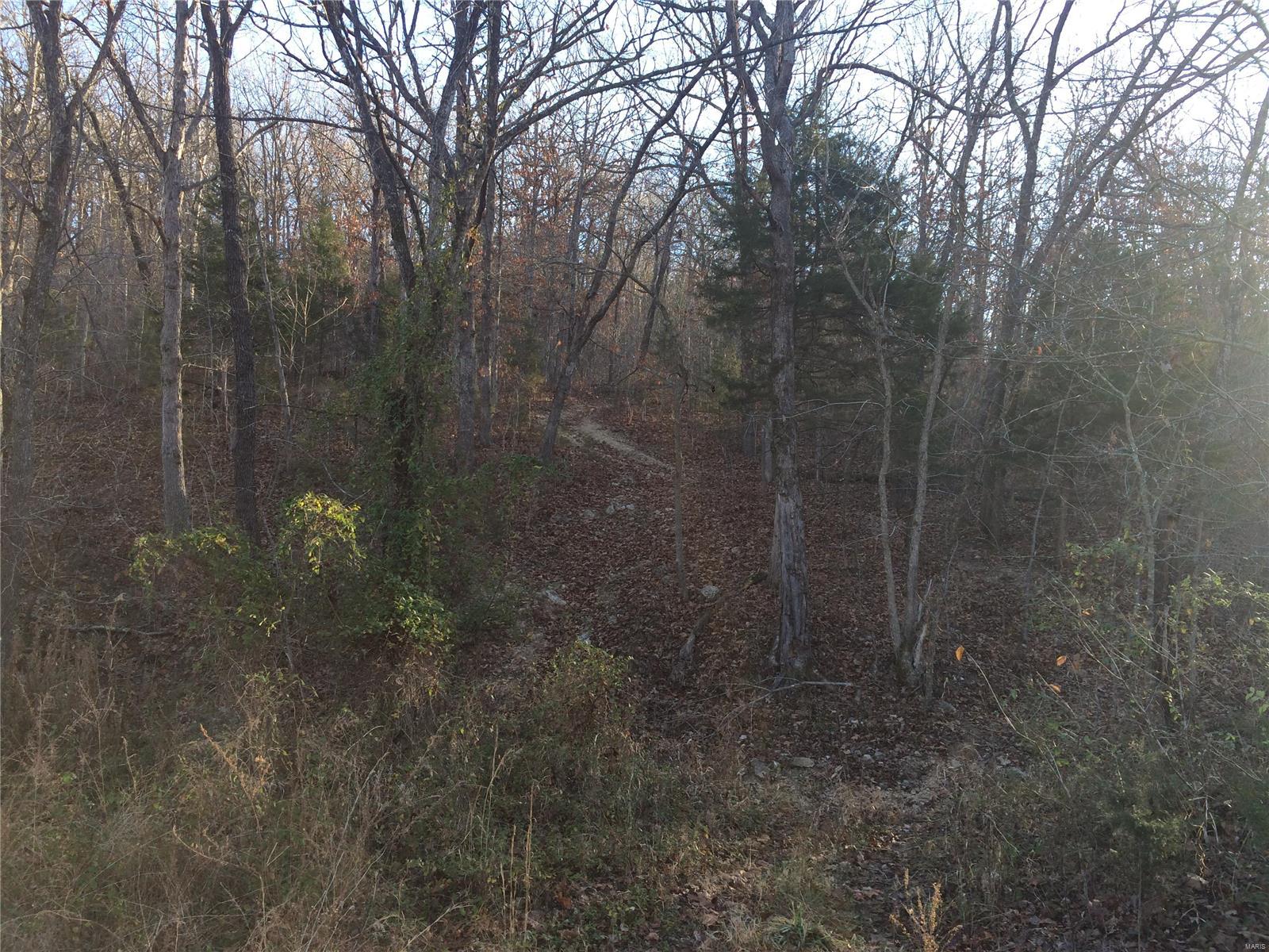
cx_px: 634
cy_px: 476
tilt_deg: +4.6
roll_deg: -0.7
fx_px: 1063
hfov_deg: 61.7
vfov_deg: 48.2
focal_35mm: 29
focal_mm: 4.15
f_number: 2.2
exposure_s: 1/166
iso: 32
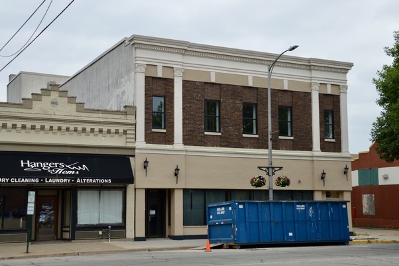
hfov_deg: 38.9
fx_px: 565
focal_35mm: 51
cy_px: 132
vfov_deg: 26.5
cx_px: 200
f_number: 5.6
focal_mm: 32
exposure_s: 1/125
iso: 180
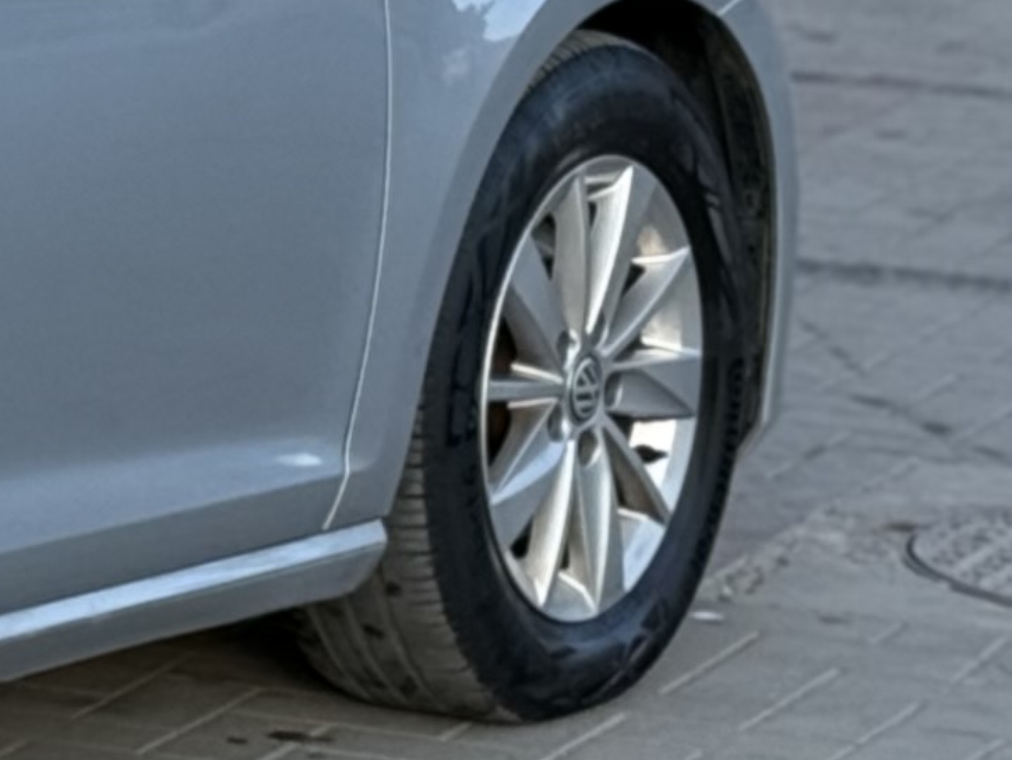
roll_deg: +0.7
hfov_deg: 7.0
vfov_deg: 5.6
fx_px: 7807
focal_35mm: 267
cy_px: -3
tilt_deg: -7.1
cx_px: -1360
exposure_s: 1/1377
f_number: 1.78
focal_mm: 6.76
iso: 64
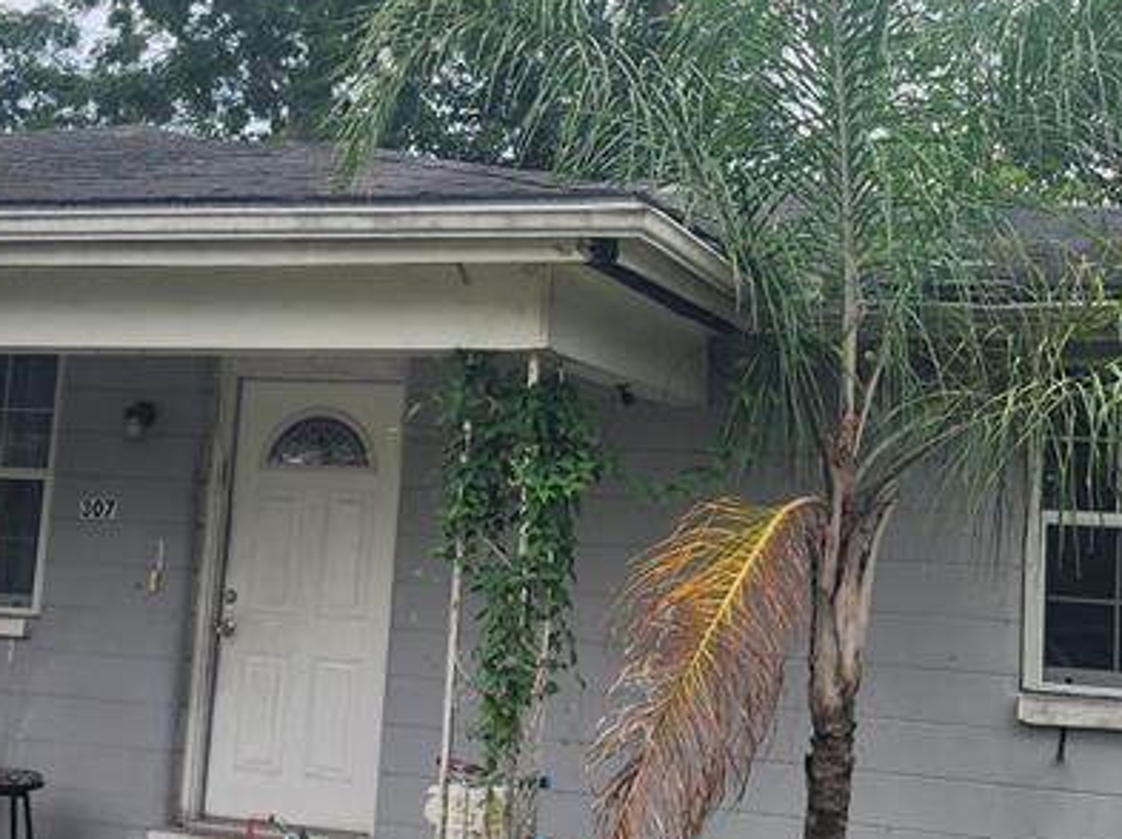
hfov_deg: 32.2
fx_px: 1943
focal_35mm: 60
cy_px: 331
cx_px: 557
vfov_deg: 24.3
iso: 12
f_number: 1.8
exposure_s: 1/1108
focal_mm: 6.4
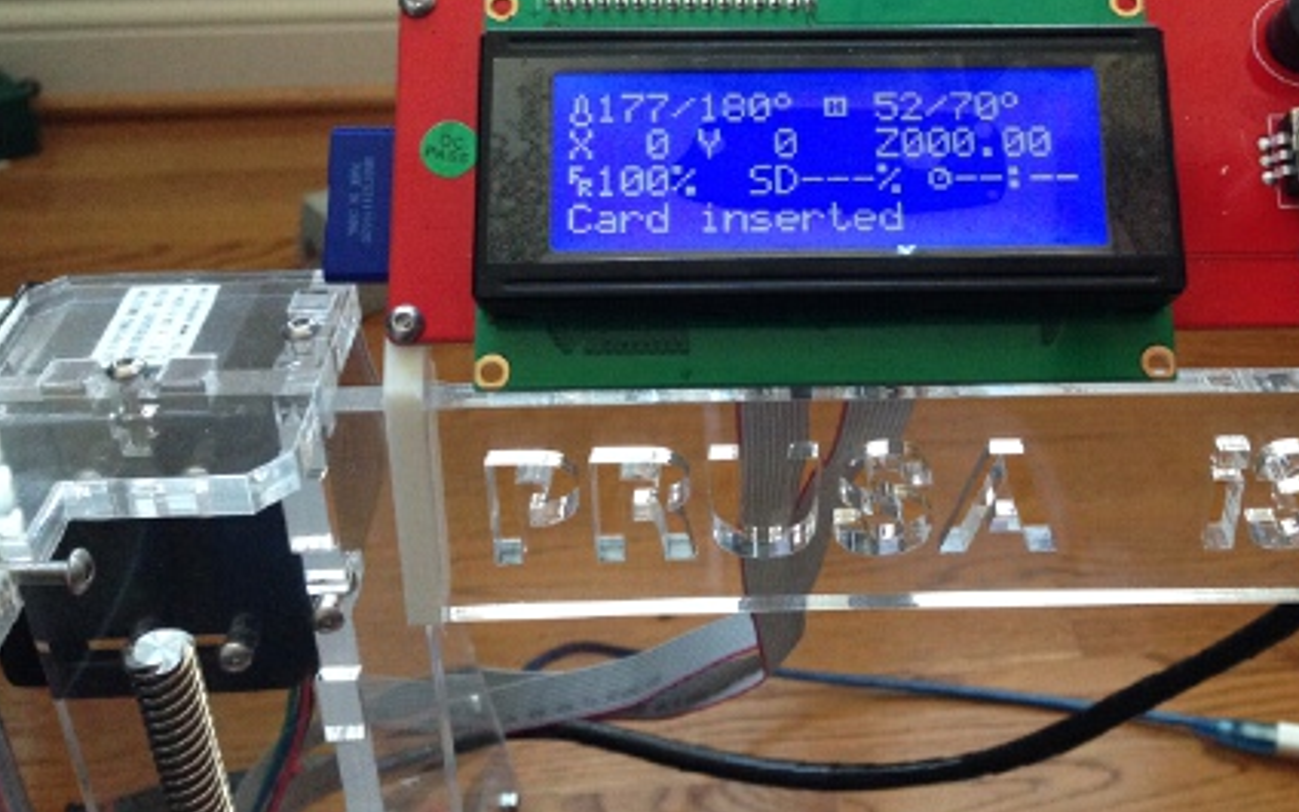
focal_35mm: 44
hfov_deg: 45.0
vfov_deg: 29.0
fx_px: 1558
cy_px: 264
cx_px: 783
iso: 400
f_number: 2.4
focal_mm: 4.12
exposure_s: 1/20
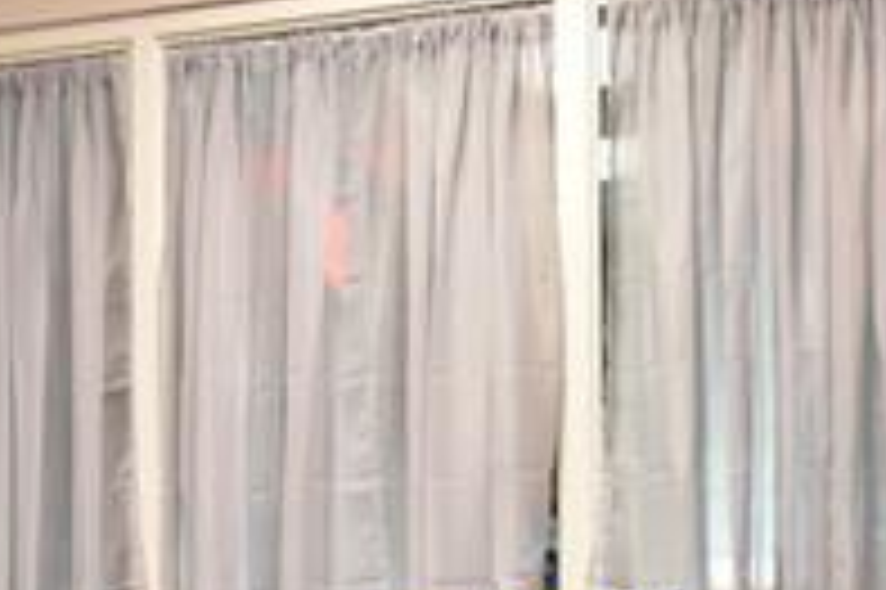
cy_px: 671
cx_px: -72
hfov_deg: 24.4
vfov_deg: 16.8
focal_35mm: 78
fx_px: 1918
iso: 1800
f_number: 4.5
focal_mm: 10
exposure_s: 1/15
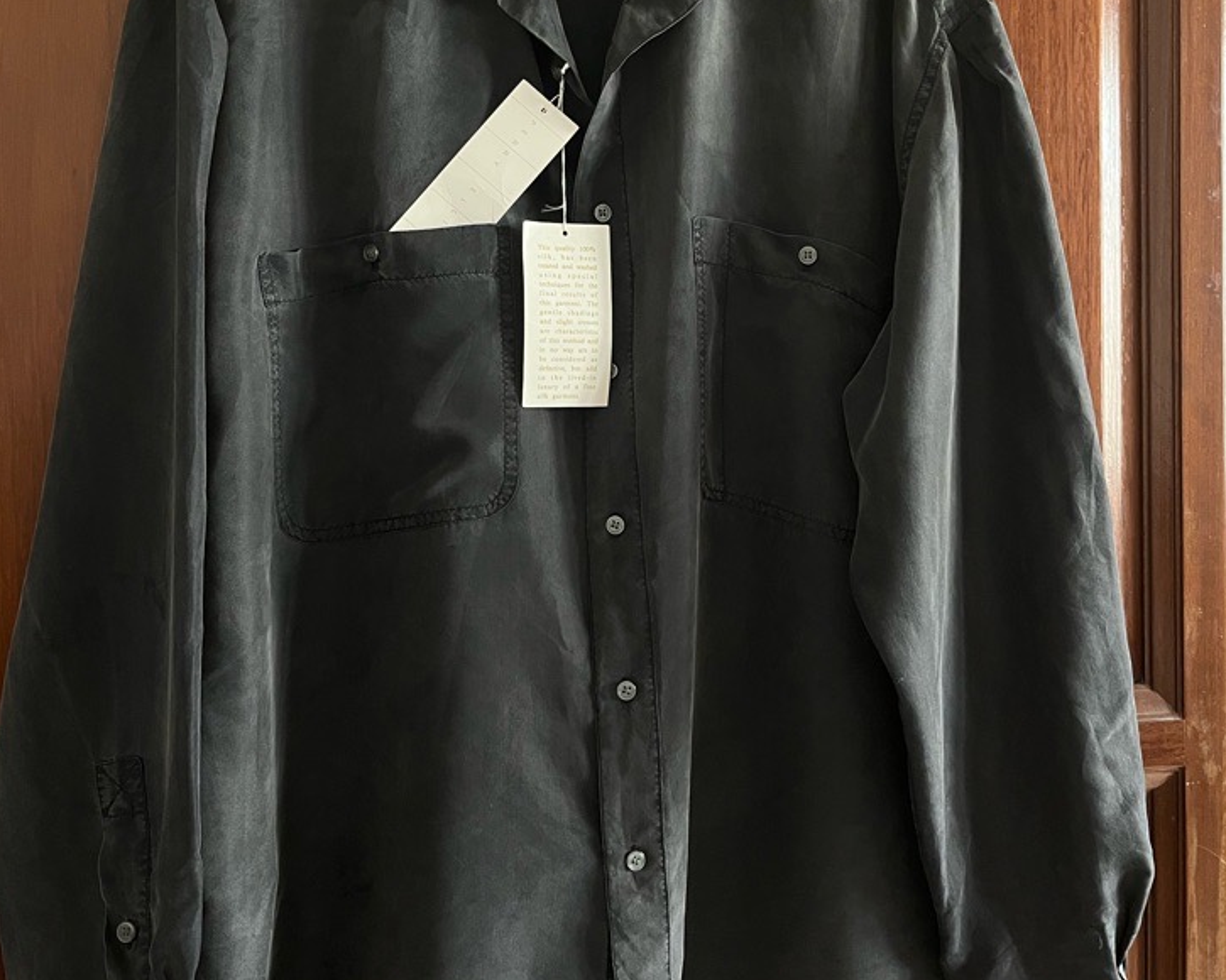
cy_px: 380
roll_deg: +1.7
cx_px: 600
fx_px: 1270
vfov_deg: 42.0
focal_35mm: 35
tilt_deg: -0.3
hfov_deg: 51.5
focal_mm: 5.1
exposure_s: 1/60
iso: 250
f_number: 1.6
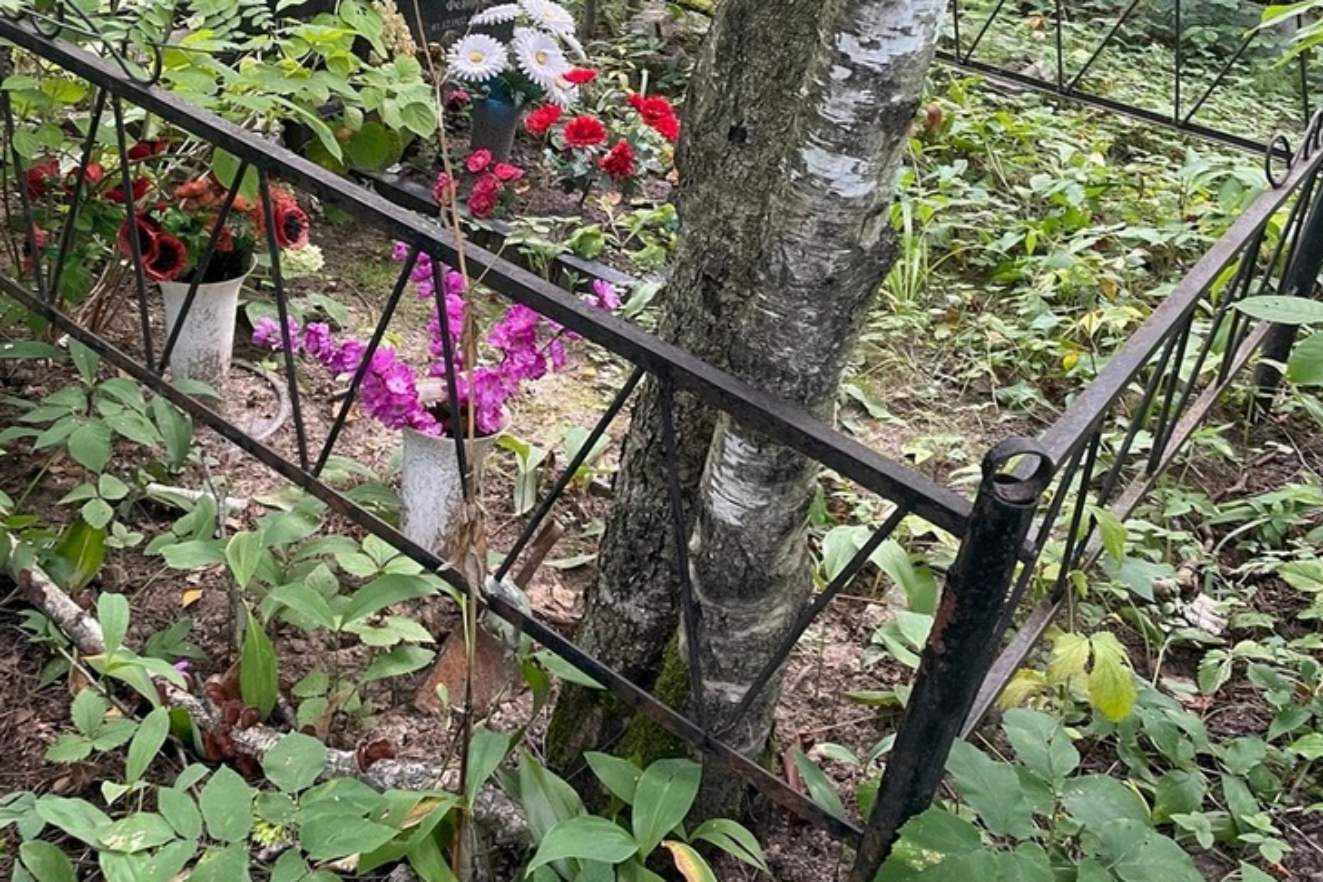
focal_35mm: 38
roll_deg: -11.4
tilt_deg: -19.7
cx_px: 577
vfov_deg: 34.2
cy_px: 201
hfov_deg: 50.6
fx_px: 1396
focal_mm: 4.2
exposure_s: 1/84
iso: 125
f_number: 1.6
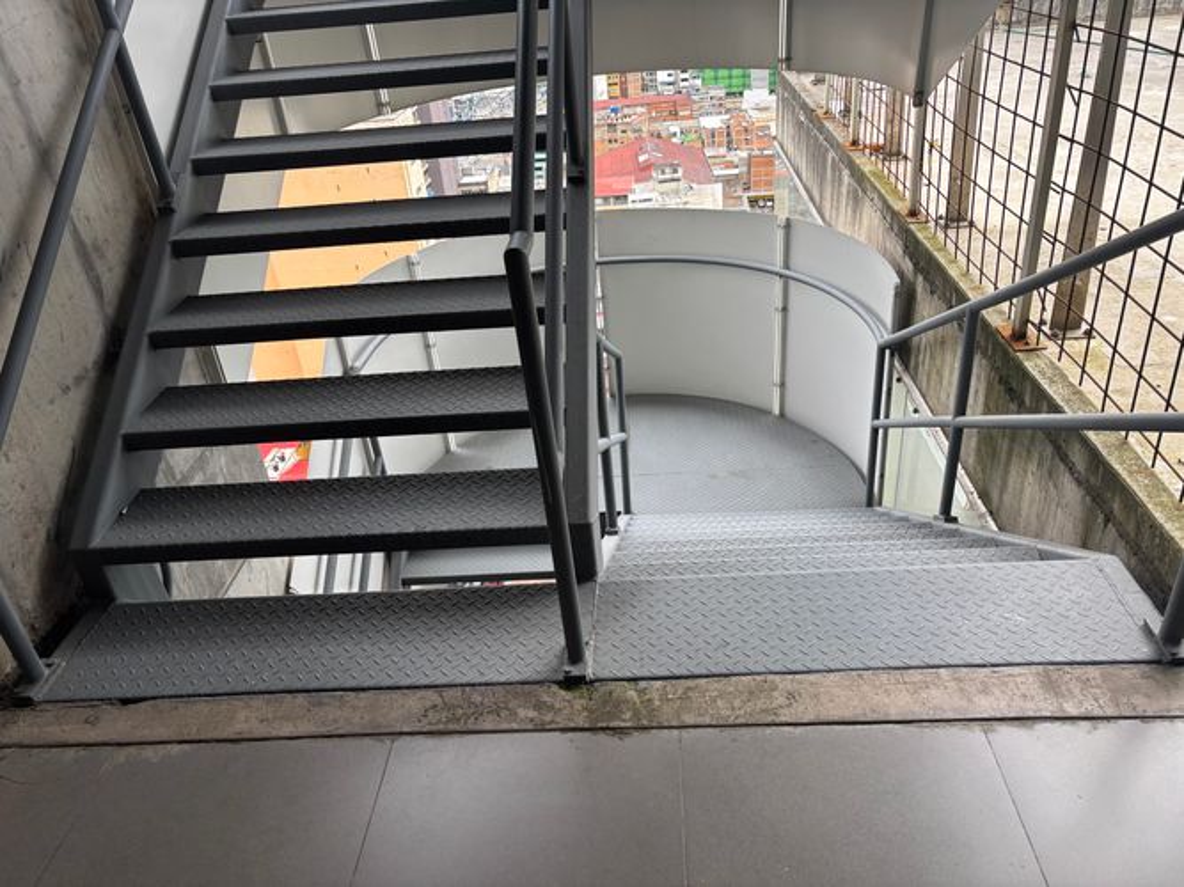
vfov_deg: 53.0
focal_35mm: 26
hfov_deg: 67.3
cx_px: 592
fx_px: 889
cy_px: 444
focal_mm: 5.96
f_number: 1.6
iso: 50
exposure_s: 1/330
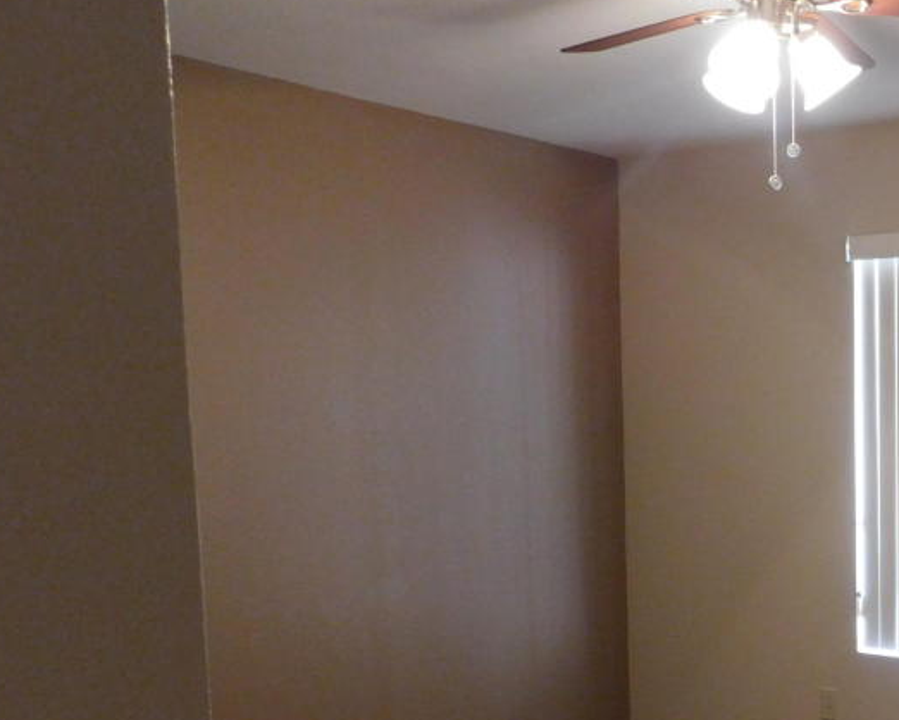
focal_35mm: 44
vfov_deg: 33.7
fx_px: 1171
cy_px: 512
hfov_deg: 38.2
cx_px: 859
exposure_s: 1/30
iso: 400
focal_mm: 4
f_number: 3
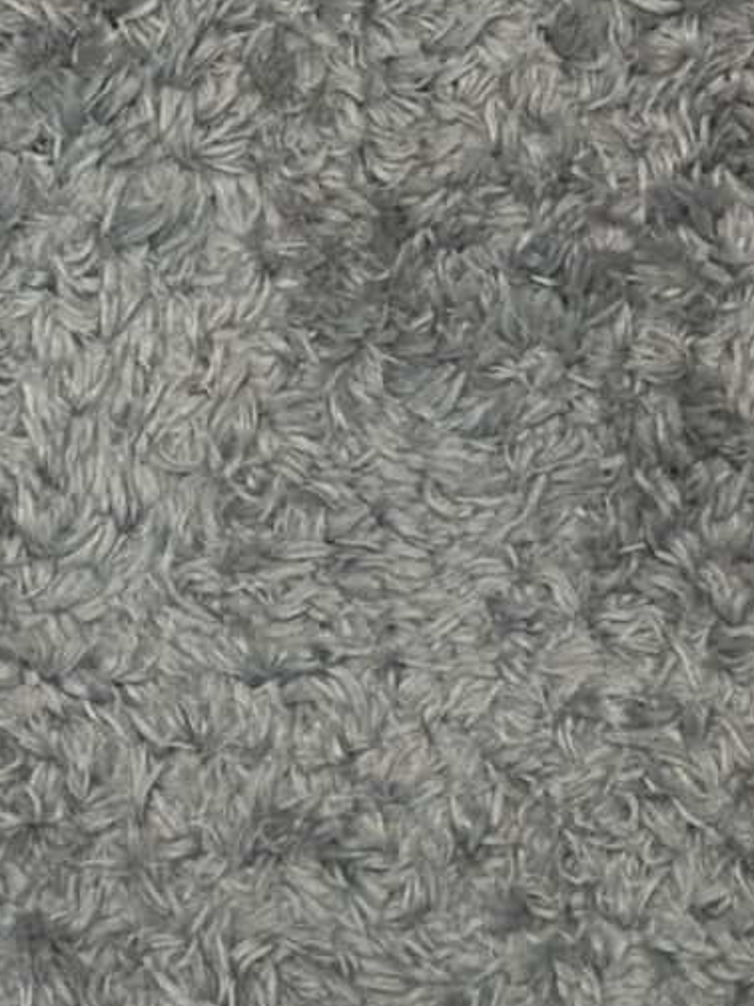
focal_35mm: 244
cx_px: 463
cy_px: -1168
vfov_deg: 7.7
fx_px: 7086
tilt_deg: -69.5
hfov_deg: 6.1
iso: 80
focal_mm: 6.86
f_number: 1.78
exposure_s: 1/120
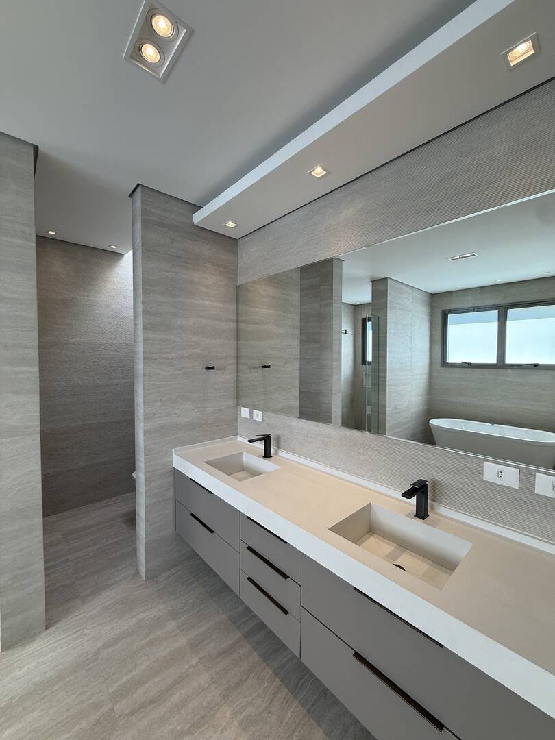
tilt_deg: -1.5
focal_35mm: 14
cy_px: 370
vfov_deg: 102.1
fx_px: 299
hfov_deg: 85.7
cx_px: 278
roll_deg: -1.4
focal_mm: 2.22
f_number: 2.2
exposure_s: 1/241
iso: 50
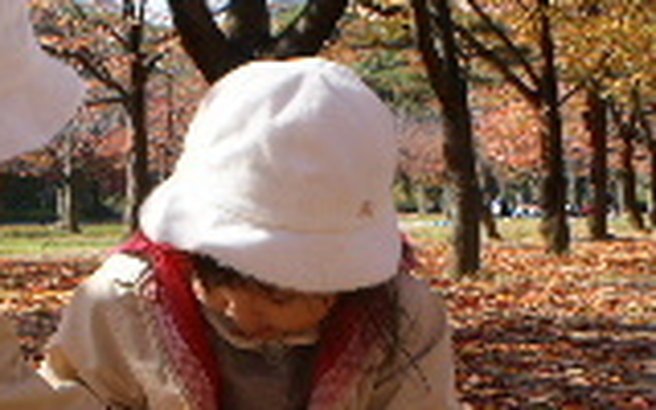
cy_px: 428
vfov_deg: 12.3
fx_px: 1877
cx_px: 301
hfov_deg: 19.8
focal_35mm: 105
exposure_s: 1/80
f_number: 9
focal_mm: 24
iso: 100
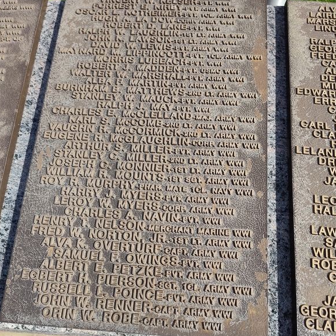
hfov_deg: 57.3
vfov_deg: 57.1
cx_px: 169
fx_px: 307
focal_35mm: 28
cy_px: 191
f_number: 1.8
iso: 100
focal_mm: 5.56
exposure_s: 1/823
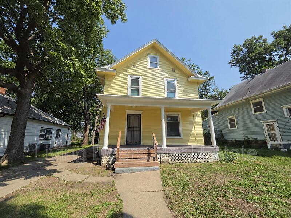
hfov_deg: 106.2
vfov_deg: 89.9
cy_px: 109
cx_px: 146
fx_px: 109
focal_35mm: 13
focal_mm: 2.2
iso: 100
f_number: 2.2
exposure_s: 1/2961
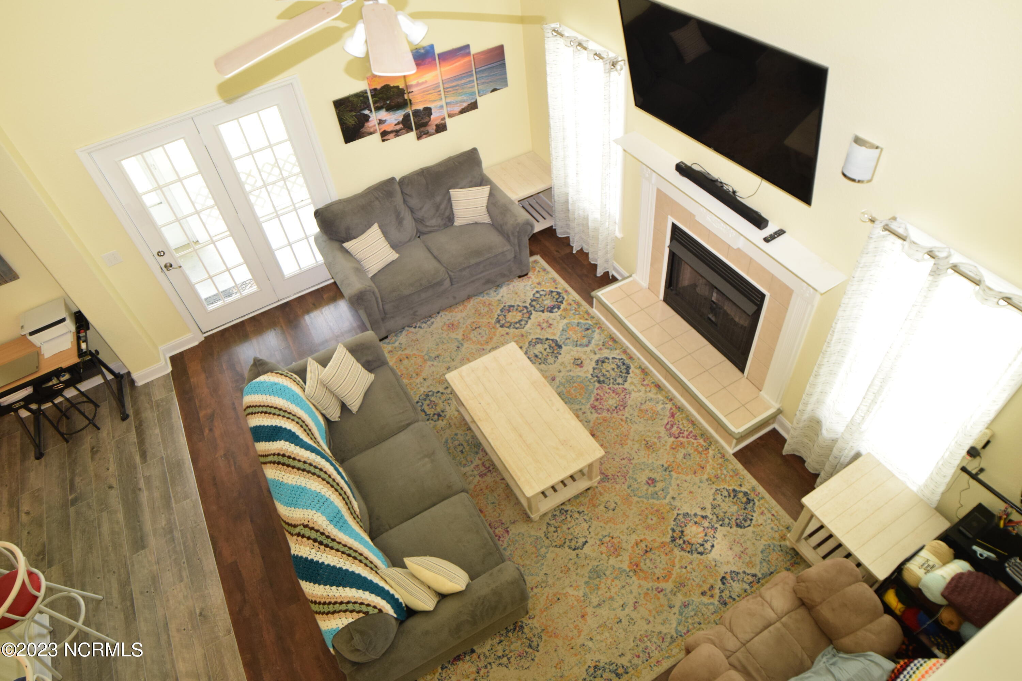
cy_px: 340
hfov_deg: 81.2
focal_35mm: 21
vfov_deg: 59.5
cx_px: 511
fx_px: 596
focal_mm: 14
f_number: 5
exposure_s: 1/100
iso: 800
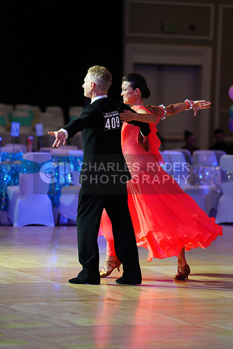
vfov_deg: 13.6
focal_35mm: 151
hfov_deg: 9.1
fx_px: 1465
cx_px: 116
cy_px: 174
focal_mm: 151
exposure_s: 1/400
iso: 1000
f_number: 2.8
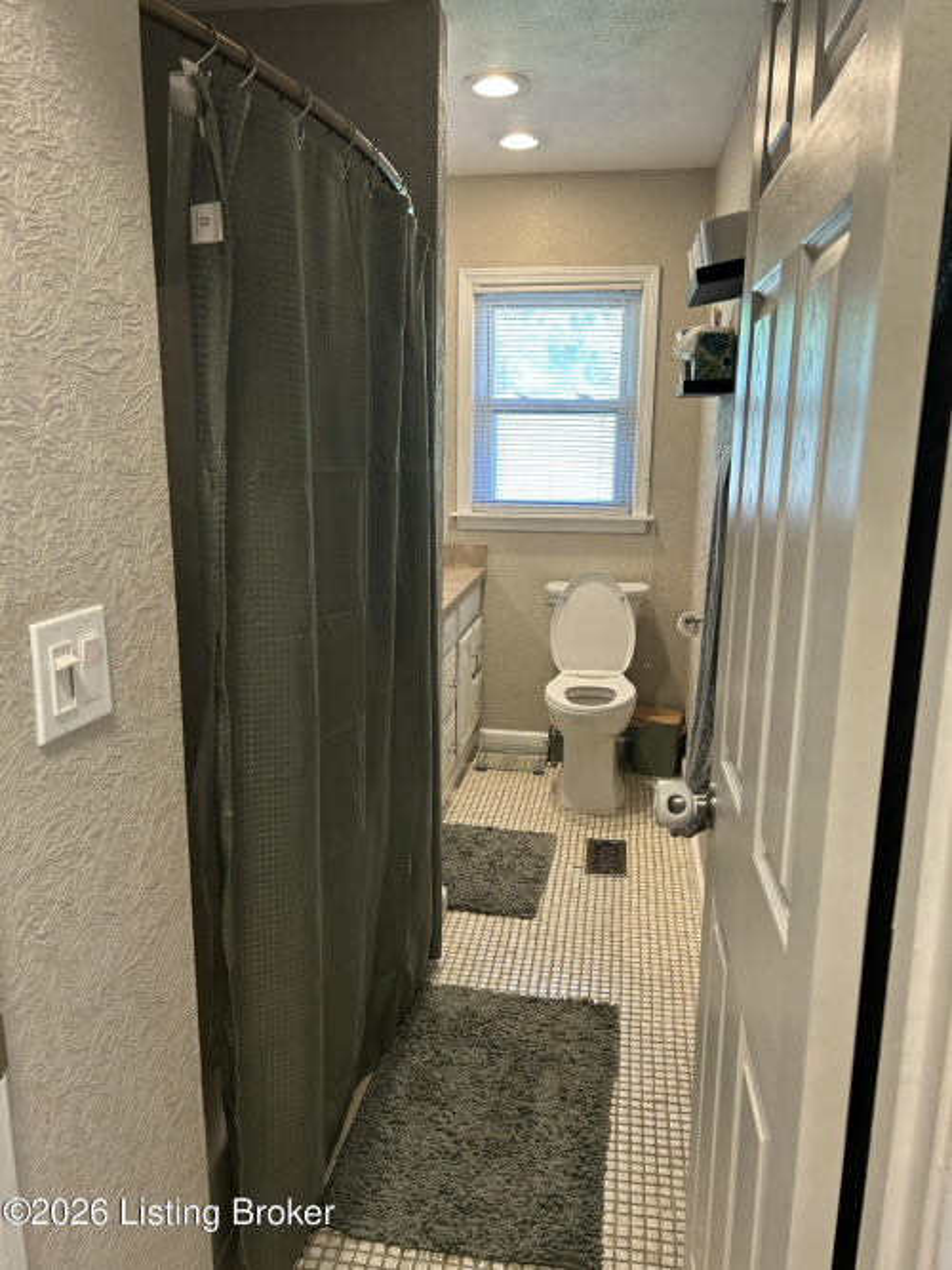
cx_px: 476
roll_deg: -1.0
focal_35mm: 26
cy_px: 635
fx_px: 954
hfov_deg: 53.0
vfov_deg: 67.3
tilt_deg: -11.9
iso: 125
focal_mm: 5.7
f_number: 1.5
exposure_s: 1/60
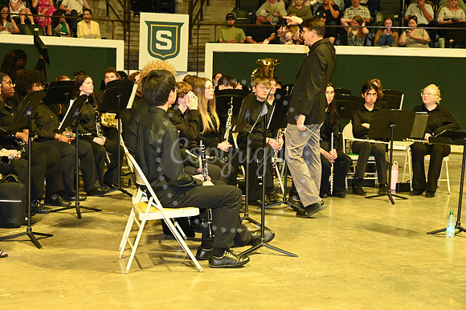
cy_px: 155
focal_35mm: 58
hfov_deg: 34.5
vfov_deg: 23.4
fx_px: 750
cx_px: 233
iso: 1600
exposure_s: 1/60
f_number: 5.6
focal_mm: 58
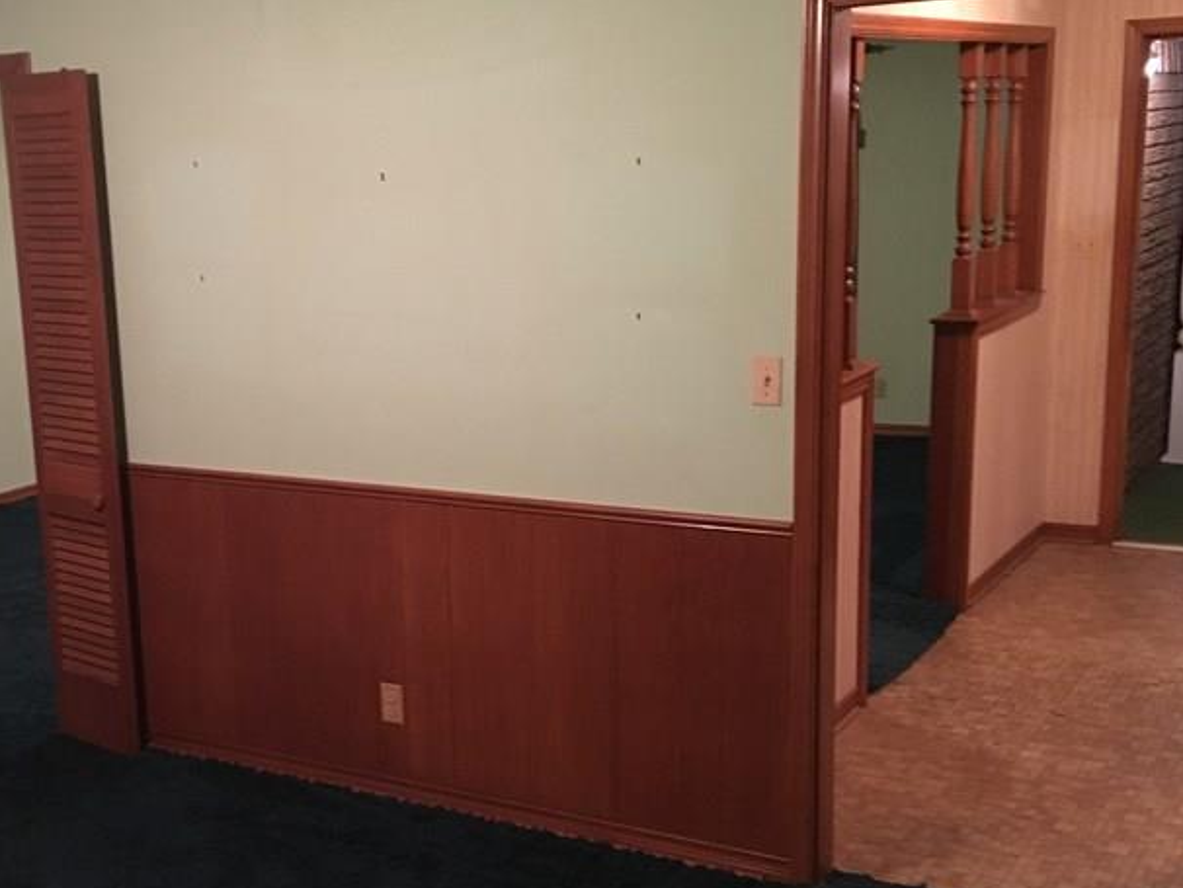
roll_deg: +2.7
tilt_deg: -12.2
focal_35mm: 49
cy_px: 527
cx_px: 328
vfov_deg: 29.6
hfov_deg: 38.1
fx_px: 1675
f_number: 2.2
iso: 500
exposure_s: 1/15
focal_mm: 4.15
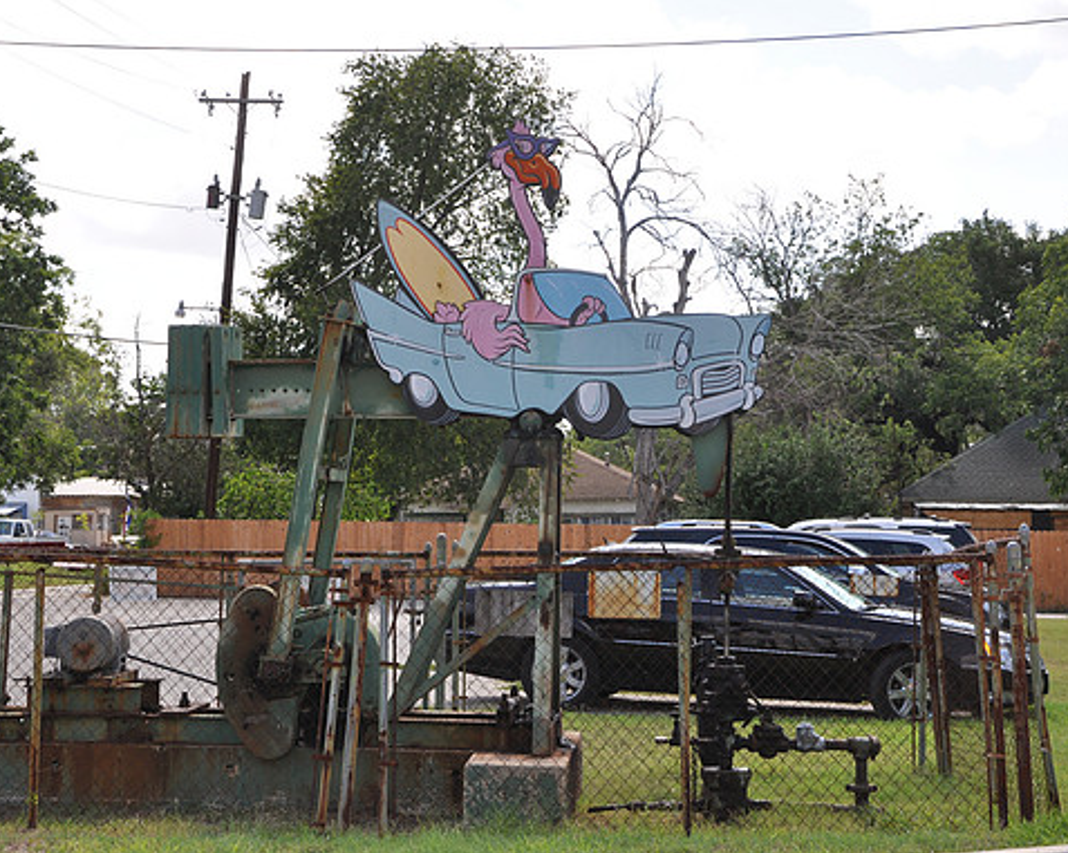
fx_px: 2053
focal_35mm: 65
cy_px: 426
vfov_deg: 23.5
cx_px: 546
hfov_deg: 29.2
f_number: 8
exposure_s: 1/200
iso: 200
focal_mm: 38
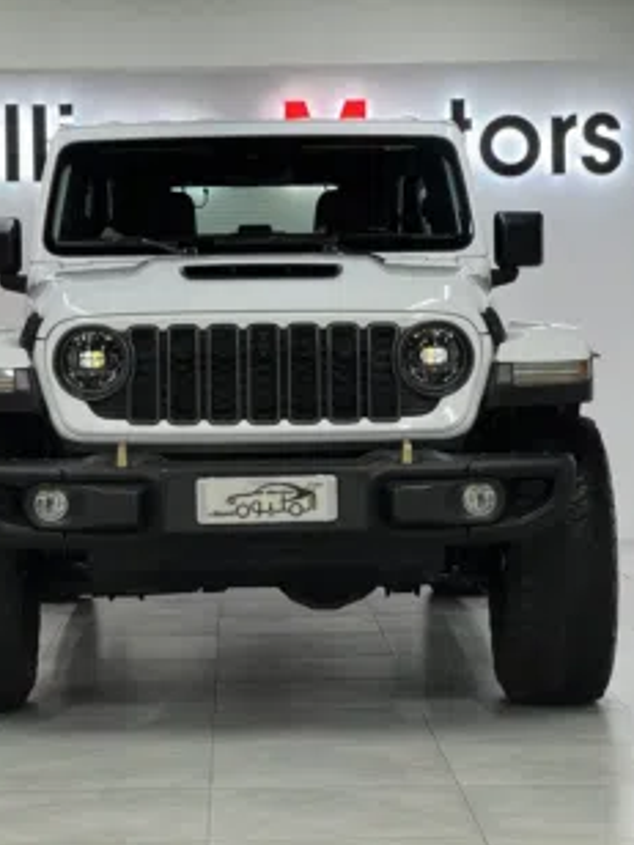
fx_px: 2442
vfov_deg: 19.6
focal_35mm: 100
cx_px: 253
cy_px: 439
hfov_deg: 14.8
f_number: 2.8
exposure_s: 1/59
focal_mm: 9
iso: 400
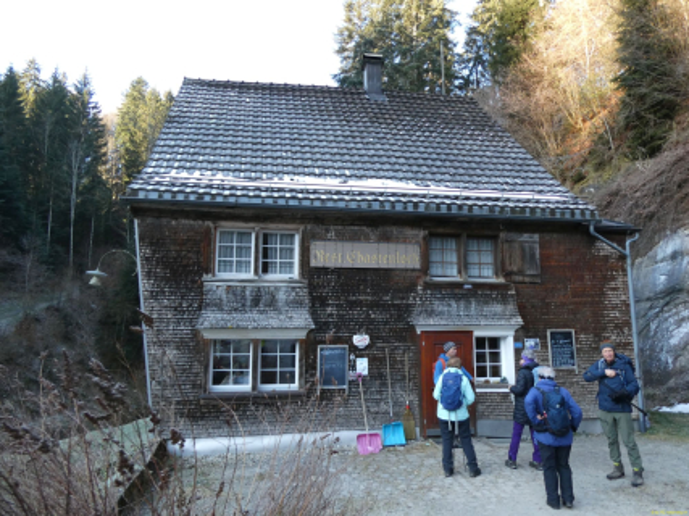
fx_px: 478
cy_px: 258
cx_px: 344
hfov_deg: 71.6
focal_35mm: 24
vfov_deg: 56.8
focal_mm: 4.3
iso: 200
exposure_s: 1/125
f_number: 3.3
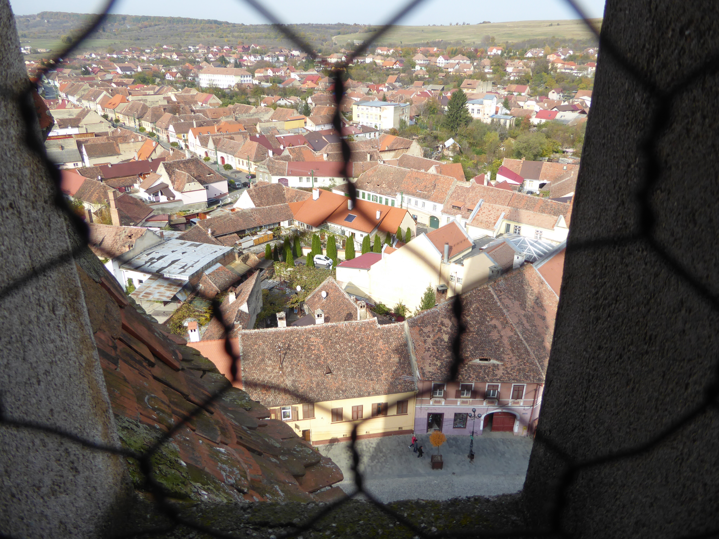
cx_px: 360
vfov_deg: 56.8
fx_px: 498
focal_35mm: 24
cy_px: 270
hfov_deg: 71.6
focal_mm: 4.3
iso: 80
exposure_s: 1/500
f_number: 3.3
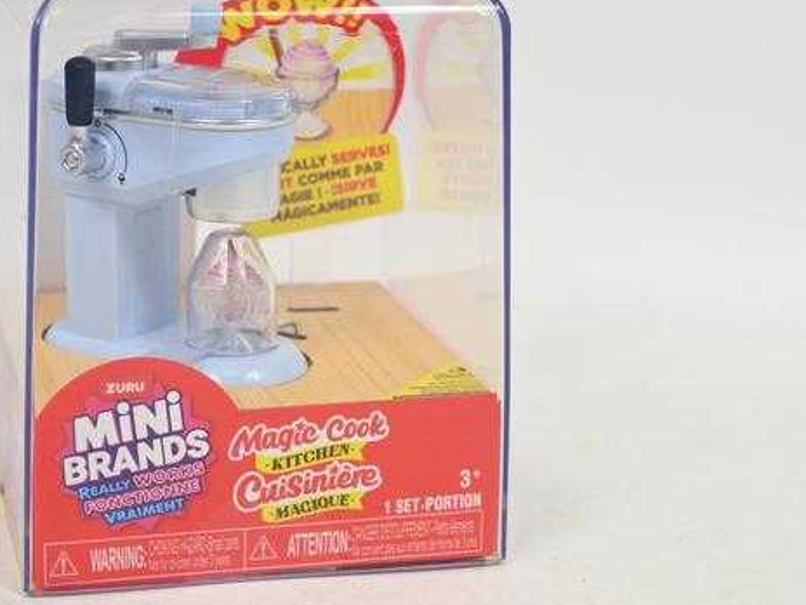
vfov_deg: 17.4
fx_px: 1979
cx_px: 252
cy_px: 282
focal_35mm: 85
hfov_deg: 22.9
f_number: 5.6
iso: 400
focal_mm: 38
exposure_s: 1/125
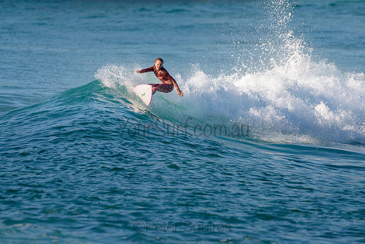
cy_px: 105
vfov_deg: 2.2
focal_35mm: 612
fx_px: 6209
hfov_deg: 3.4
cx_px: 182
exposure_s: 1/2000
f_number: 5.6
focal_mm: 500
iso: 280
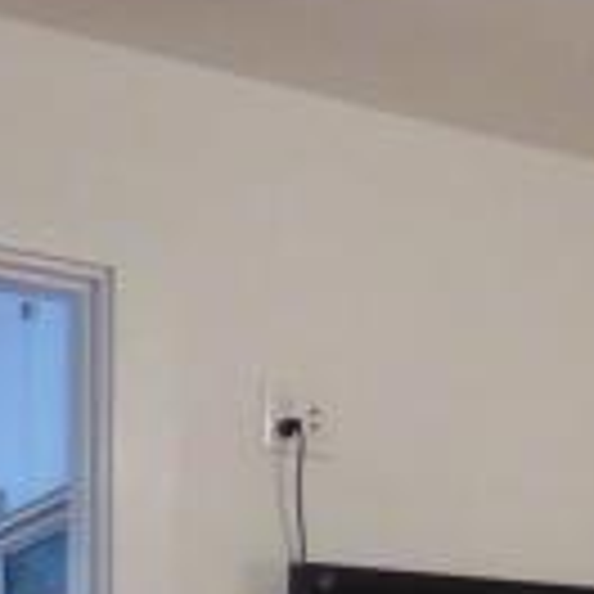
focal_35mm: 107
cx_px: 882
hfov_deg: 15.1
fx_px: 2077
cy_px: 922
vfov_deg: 15.0
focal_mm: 3.58
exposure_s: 1/25
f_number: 2.8
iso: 400
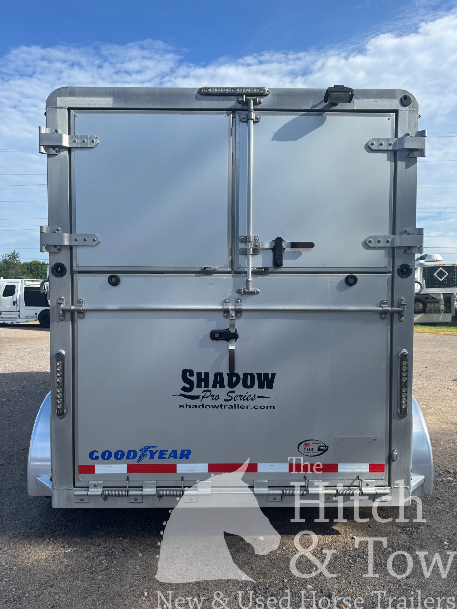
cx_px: 228
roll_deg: +0.5
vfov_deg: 71.6
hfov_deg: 56.8
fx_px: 422
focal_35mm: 24
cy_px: 304
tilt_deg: -0.9
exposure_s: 1/3247
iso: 80
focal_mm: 6.76
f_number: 1.78
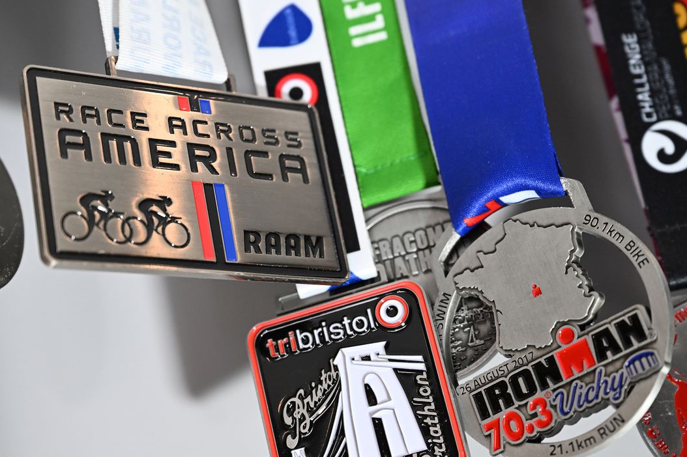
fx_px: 1621
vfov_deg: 16.1
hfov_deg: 23.9
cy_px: 246
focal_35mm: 85
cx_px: 317
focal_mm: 70
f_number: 4.5
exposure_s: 1/125
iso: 1600
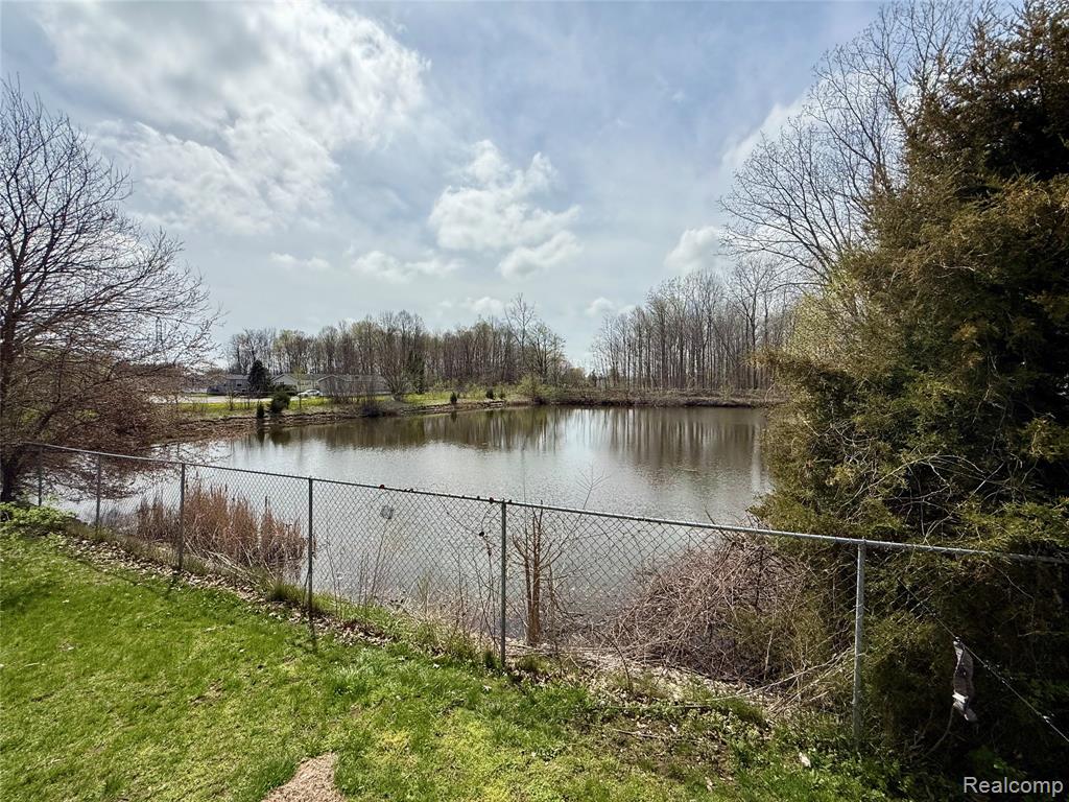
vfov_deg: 85.7
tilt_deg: -2.1
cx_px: 534
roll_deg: -0.6
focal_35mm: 14
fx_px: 432
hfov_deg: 102.1
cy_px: 401
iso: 50
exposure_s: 1/5155
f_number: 2.2
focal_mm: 2.22
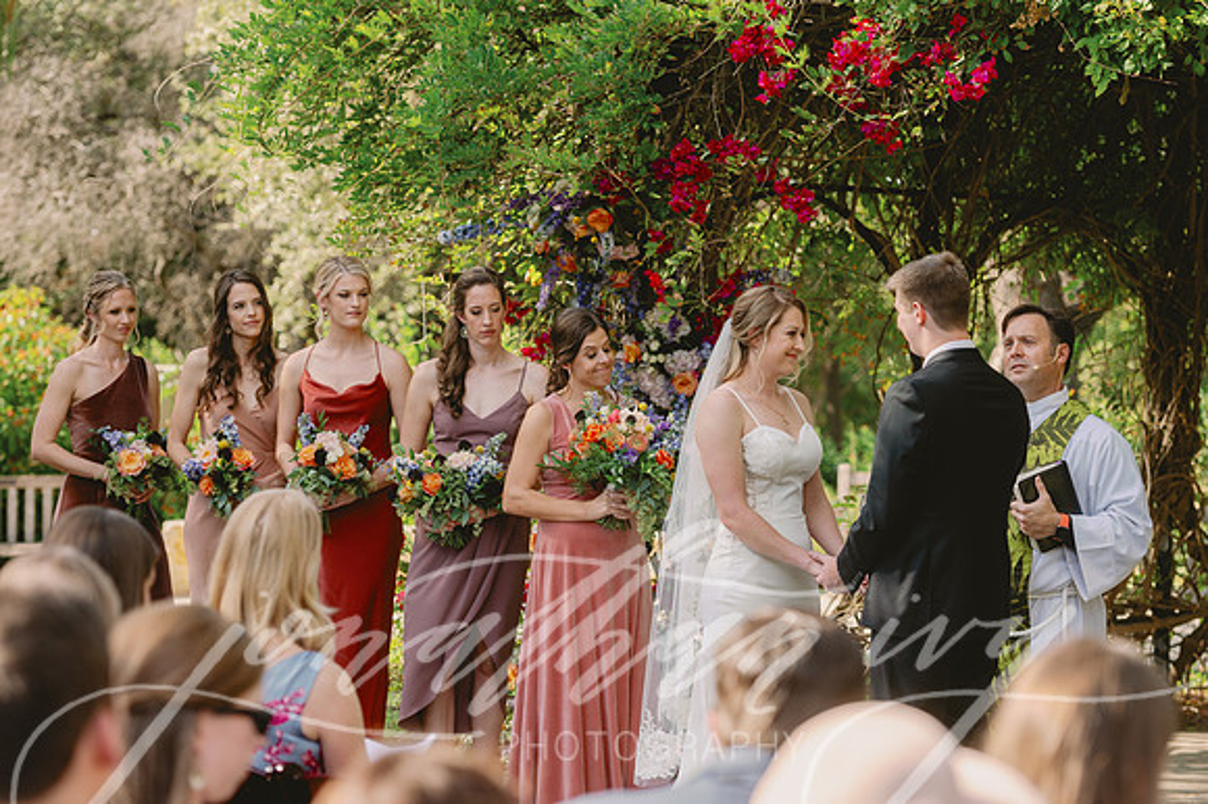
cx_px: 615
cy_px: 402
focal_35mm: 114
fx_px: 3809
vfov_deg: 12.0
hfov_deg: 18.0
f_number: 2.8
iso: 100
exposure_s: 1/500
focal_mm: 110
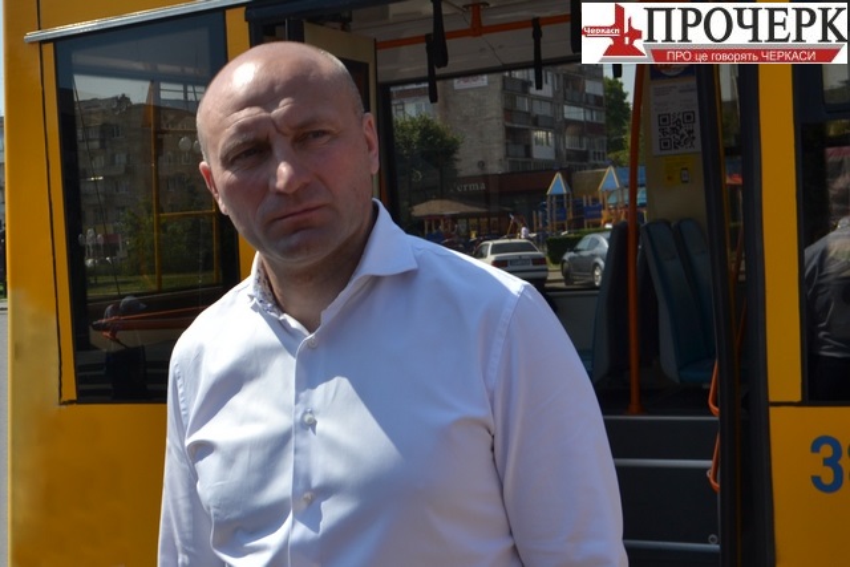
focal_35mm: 36
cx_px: 425
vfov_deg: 36.9
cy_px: 284
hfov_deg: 53.1
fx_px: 850
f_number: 8
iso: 100
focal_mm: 24
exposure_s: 1/250
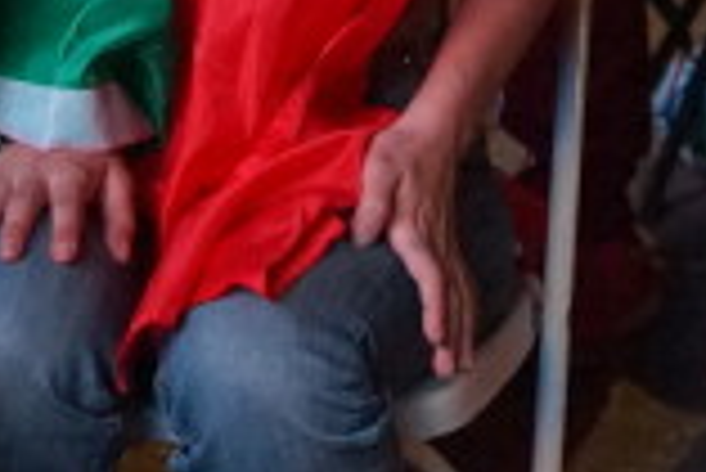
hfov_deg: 9.9
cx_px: 252
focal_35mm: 207
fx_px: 4063
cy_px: -441
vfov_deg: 6.5
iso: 6400
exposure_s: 1/80
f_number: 4.5
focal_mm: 41
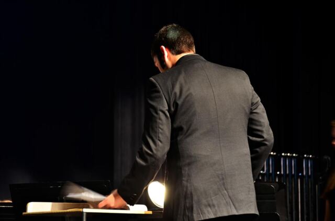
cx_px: 168
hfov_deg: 10.2
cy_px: 110
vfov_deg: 6.7
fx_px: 1879
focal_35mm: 202
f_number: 5.6
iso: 400
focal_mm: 135
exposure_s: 1/13
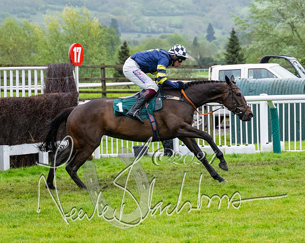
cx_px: 167
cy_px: 147
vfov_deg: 7.5
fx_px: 1864
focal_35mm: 207
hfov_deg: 9.4
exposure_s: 1/1250
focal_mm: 98
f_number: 4
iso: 1000
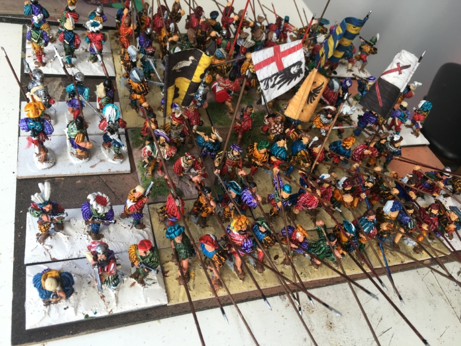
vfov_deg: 48.2
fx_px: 386
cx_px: 230
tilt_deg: -44.4
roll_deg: -18.8
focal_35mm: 29
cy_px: 173
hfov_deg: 61.7
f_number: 2.2
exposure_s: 1/50
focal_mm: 4.15
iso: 32
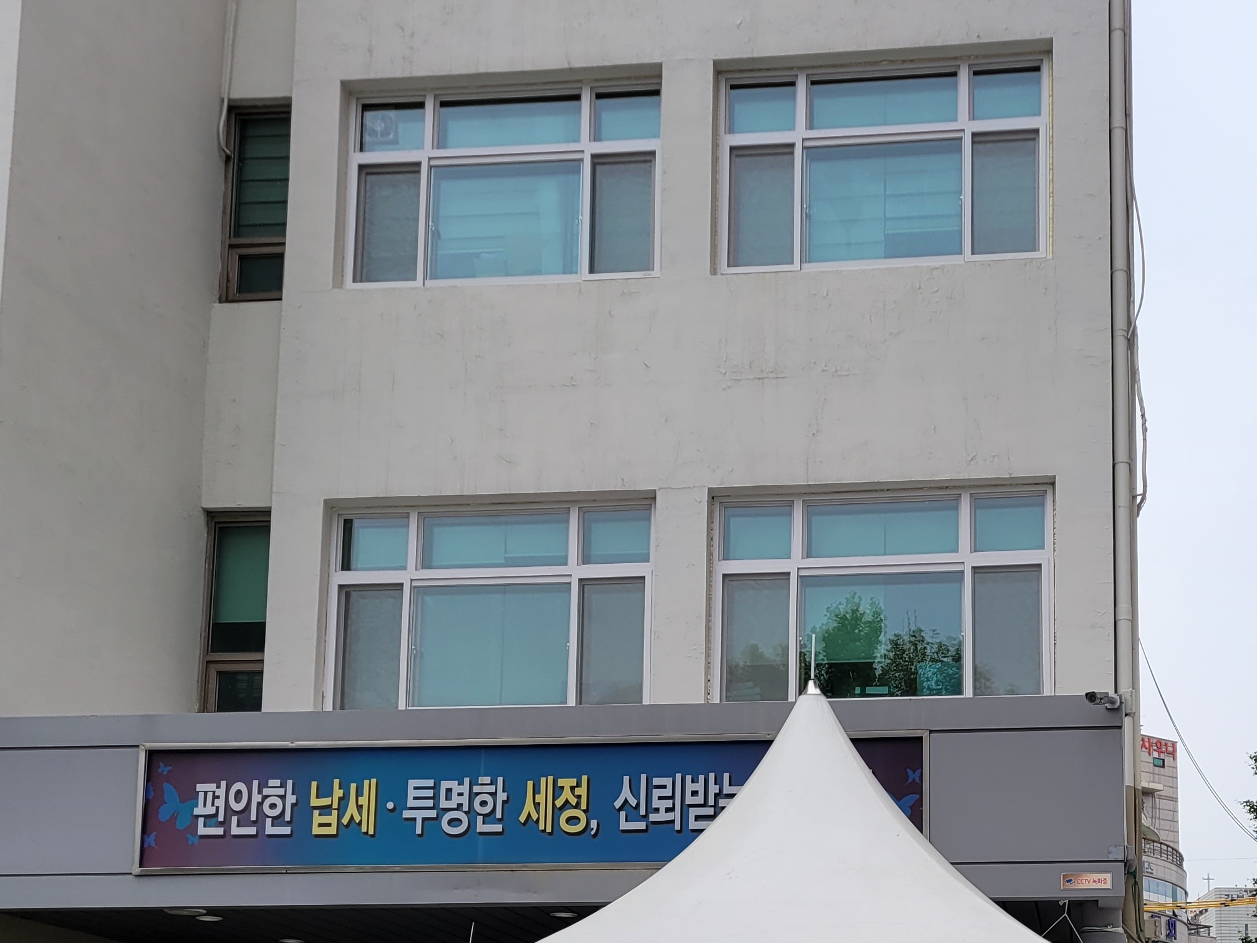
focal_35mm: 52
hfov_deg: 36.4
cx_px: 859
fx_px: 1888
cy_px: 899
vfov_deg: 26.8
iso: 40
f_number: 1.8
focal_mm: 5.4
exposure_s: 1/1676
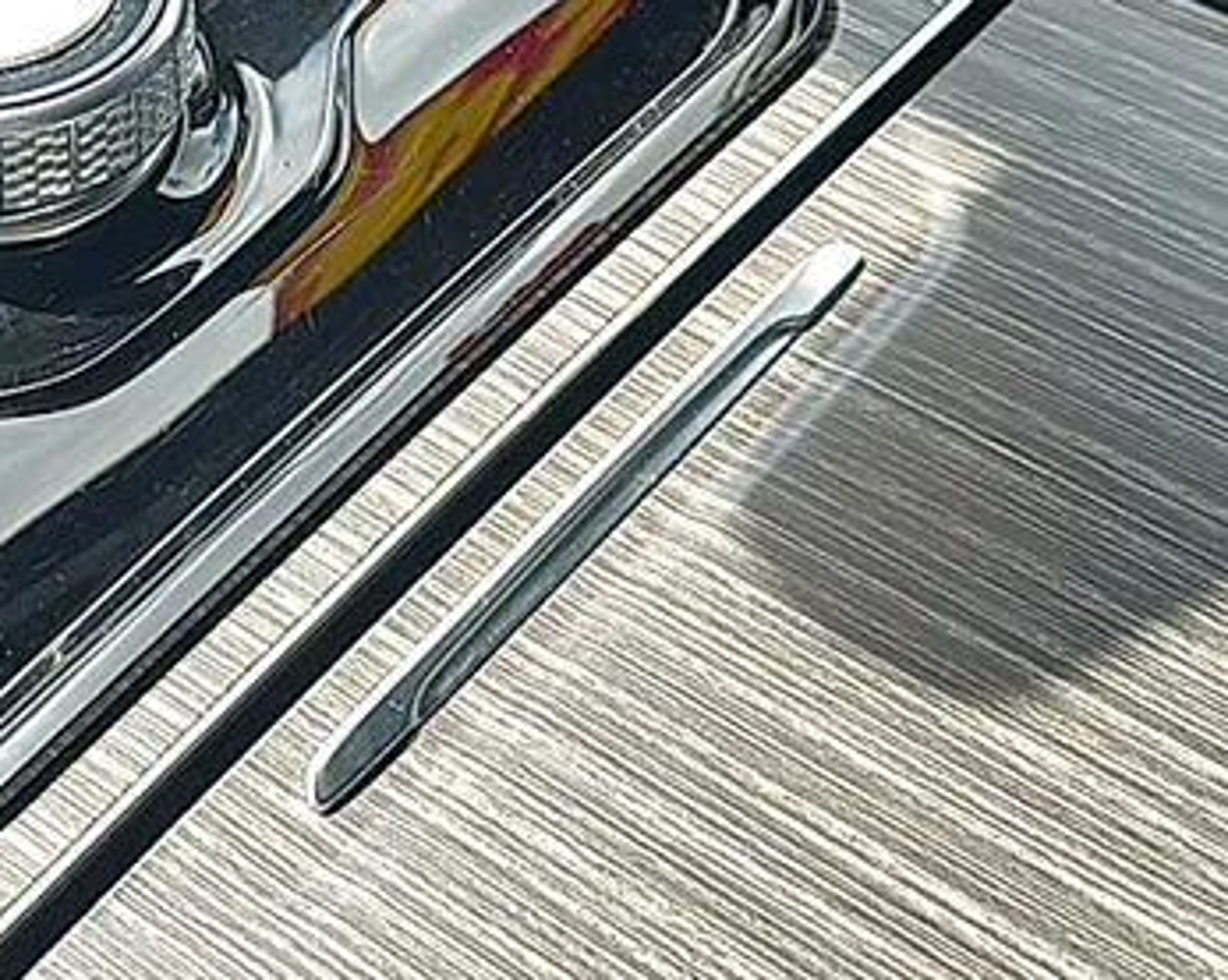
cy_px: 133
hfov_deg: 26.5
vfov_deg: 21.7
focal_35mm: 69
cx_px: 96
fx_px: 2506
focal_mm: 6.86
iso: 80
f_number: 1.78
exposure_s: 1/659
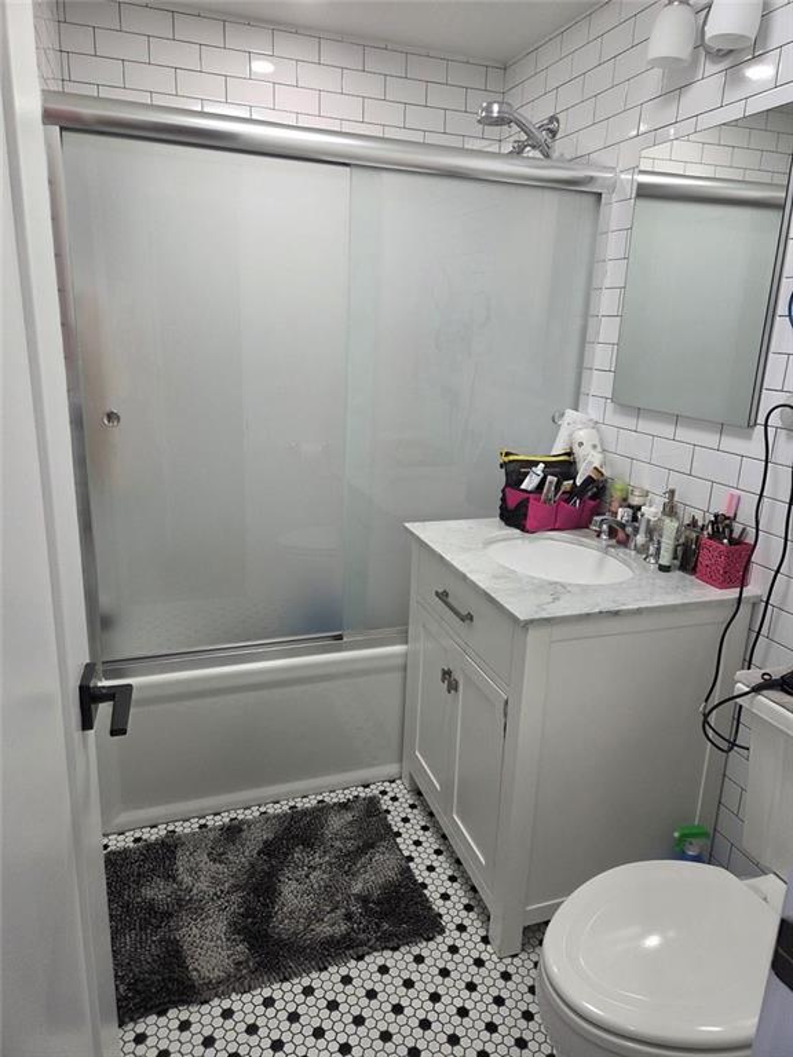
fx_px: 703
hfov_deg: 58.9
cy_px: 528
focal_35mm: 23
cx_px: 396
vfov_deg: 73.9
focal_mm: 5.4
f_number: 1.8
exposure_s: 1/120
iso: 160
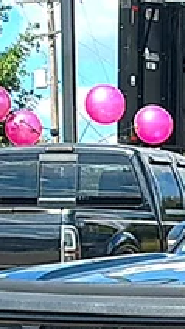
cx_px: 418
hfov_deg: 5.0
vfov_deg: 9.0
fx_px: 2071
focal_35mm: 238
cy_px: 353
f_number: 1.78
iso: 80
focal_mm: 6.86
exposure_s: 1/3390
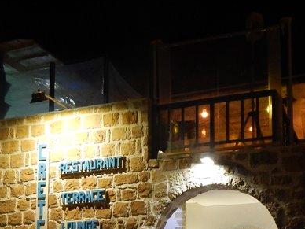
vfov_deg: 23.8
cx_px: 169
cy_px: 246
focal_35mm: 58
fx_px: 511
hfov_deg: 33.2
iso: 400
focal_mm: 4
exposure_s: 1/25
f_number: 3
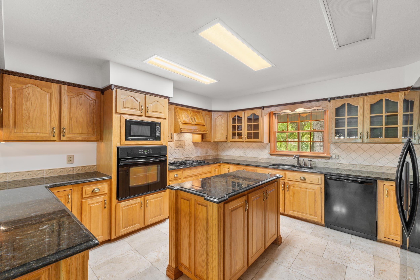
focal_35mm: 15
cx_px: 210
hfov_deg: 100.4
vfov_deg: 77.3
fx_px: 175
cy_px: 140
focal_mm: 10
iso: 320
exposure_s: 1/30
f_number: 7.1
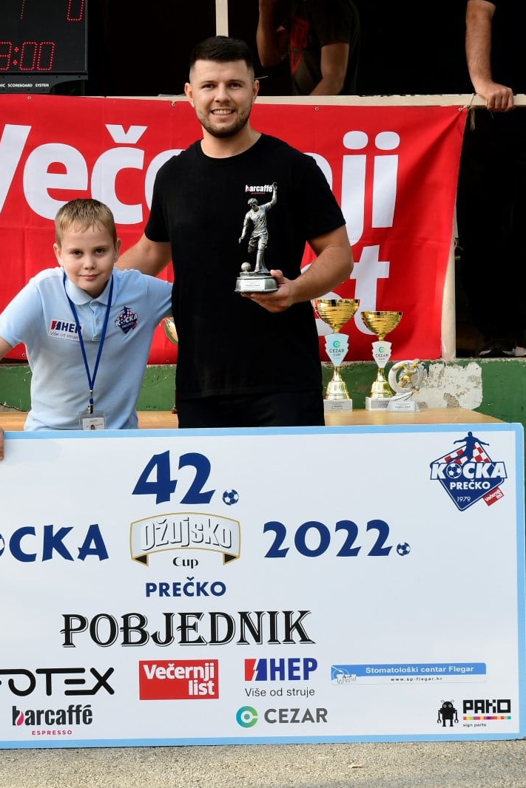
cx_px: 201
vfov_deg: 25.4
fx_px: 1747
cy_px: 391
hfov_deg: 17.1
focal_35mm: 80
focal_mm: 35
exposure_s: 1/100
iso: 200
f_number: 7.1
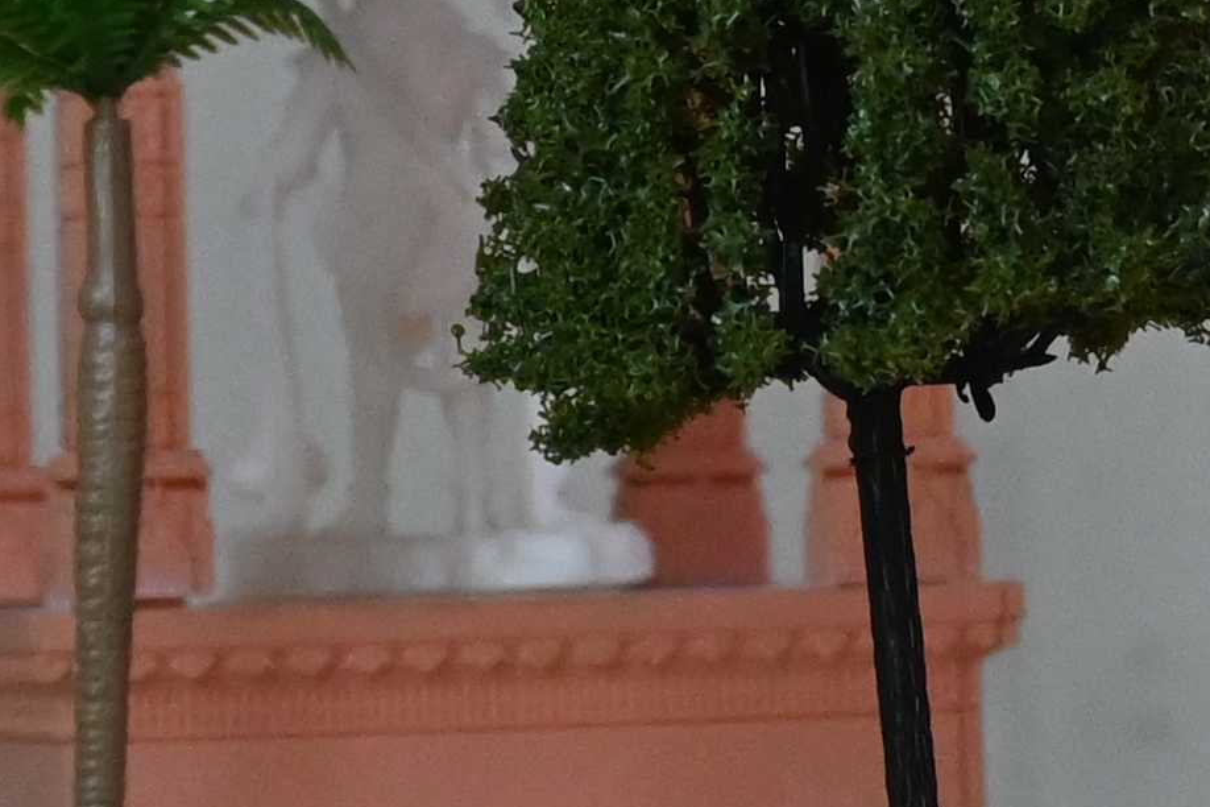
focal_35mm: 273
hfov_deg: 7.5
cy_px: -28
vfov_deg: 5.0
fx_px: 9175
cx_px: 1052
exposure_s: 1/125
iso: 1600
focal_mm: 30
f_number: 4.8
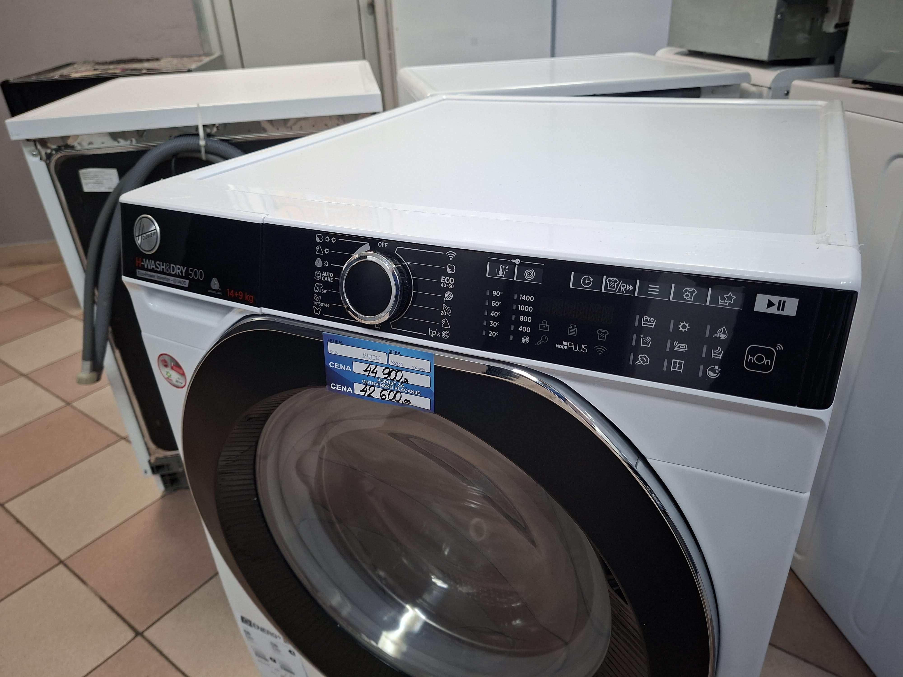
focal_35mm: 23
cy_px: 338
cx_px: 452
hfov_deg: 73.9
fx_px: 600
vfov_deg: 58.9
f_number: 1.8
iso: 200
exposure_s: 1/50
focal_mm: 5.54
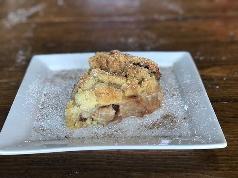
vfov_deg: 25.7
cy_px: 89
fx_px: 392
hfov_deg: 33.8
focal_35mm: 57
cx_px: 119
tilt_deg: -29.5
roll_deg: +2.0
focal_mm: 6.6
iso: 50
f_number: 2.8
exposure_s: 1/60
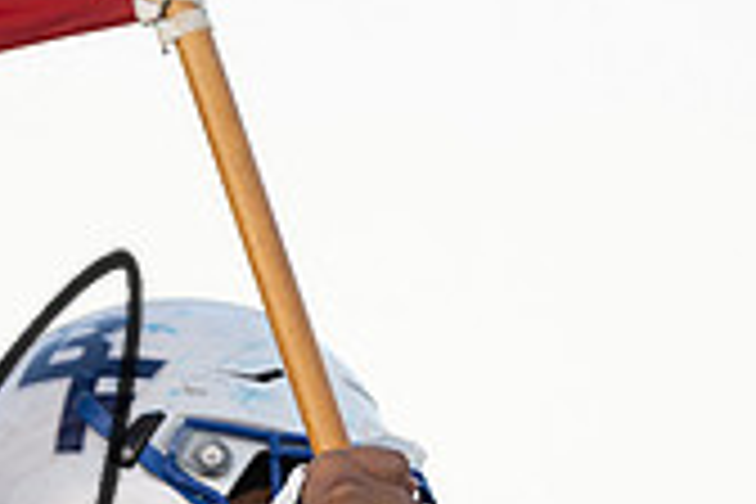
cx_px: 274
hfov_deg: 2.4
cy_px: 513
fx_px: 18059
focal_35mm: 860
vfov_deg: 1.6
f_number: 2.8
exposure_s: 1/1250
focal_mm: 200
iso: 1000
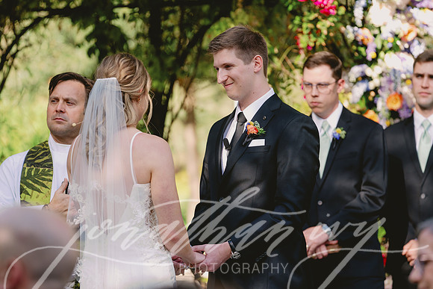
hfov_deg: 10.3
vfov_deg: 6.9
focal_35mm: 200
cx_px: 216
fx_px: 2406
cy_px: 144
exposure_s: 1/250
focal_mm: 200
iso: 200
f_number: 4
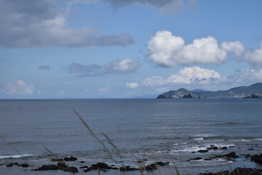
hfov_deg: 24.6
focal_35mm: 82
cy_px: 88
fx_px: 601
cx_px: 131
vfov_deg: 16.6
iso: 100
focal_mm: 55
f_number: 7.1
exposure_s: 1/800
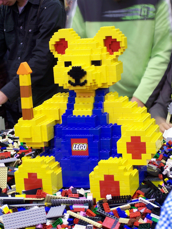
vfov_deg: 23.8
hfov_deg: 18.0
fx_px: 543
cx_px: 86
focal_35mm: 82
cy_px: 114
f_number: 3.2
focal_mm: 13.7
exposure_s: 1/2
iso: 80
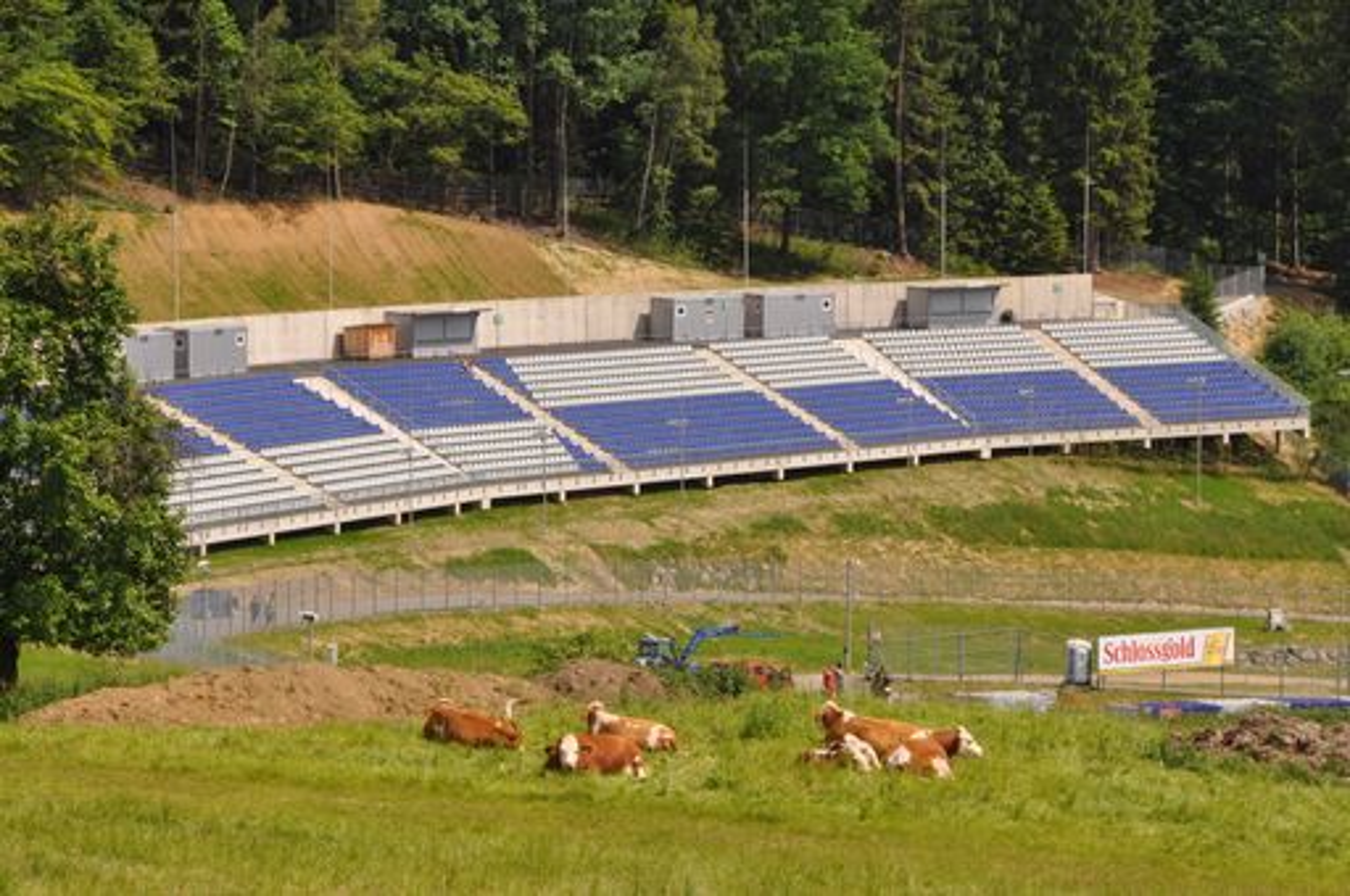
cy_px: 448
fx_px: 5337
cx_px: 675
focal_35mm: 142
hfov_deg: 14.4
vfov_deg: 9.6
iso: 200
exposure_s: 1/400
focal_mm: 95
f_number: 10
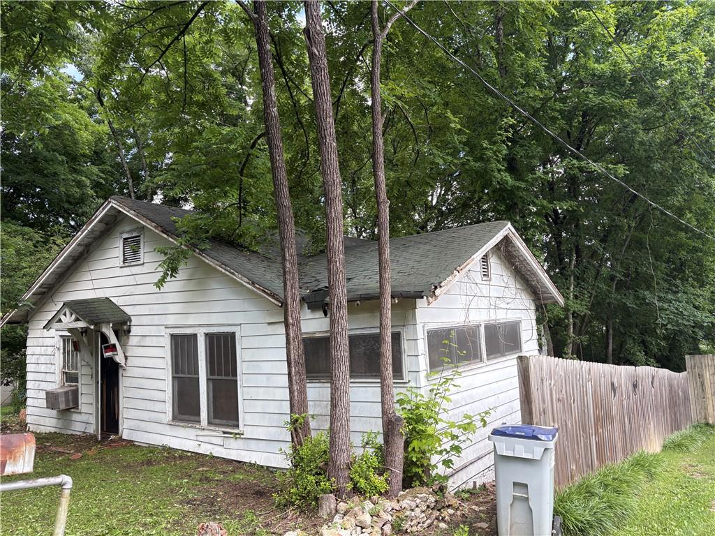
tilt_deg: +5.7
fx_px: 537
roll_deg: +2.9
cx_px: 358
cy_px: 268
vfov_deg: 53.1
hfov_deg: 67.3
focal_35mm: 26
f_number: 1.6
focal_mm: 5.96
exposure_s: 1/468
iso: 50
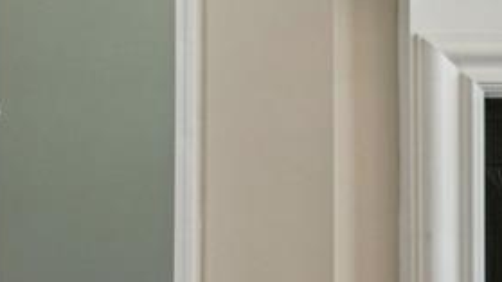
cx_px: 1535
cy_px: 89
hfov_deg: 10.8
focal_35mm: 127
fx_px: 1689
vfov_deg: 9.6
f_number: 13
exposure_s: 1/6
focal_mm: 16.5
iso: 100
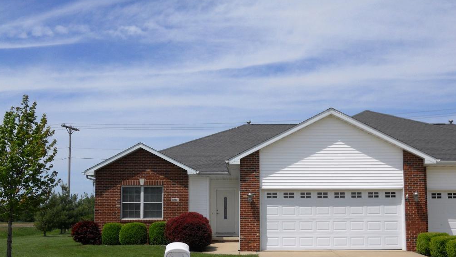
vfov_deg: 29.5
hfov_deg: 50.5
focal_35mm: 40
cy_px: 170
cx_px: 229
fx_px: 484
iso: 80
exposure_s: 1/640
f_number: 6
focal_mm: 6.4
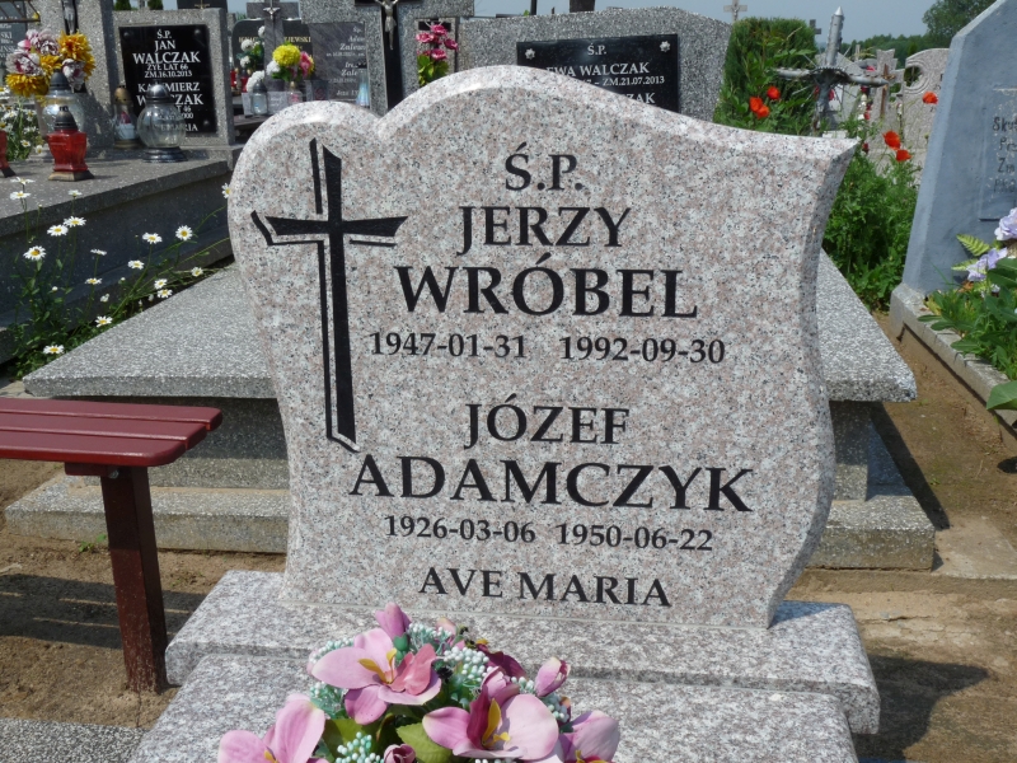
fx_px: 1116
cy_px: 382
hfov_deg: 49.0
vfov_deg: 37.7
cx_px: 508
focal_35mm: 38
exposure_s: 1/500
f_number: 7.1
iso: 100
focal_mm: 6.8
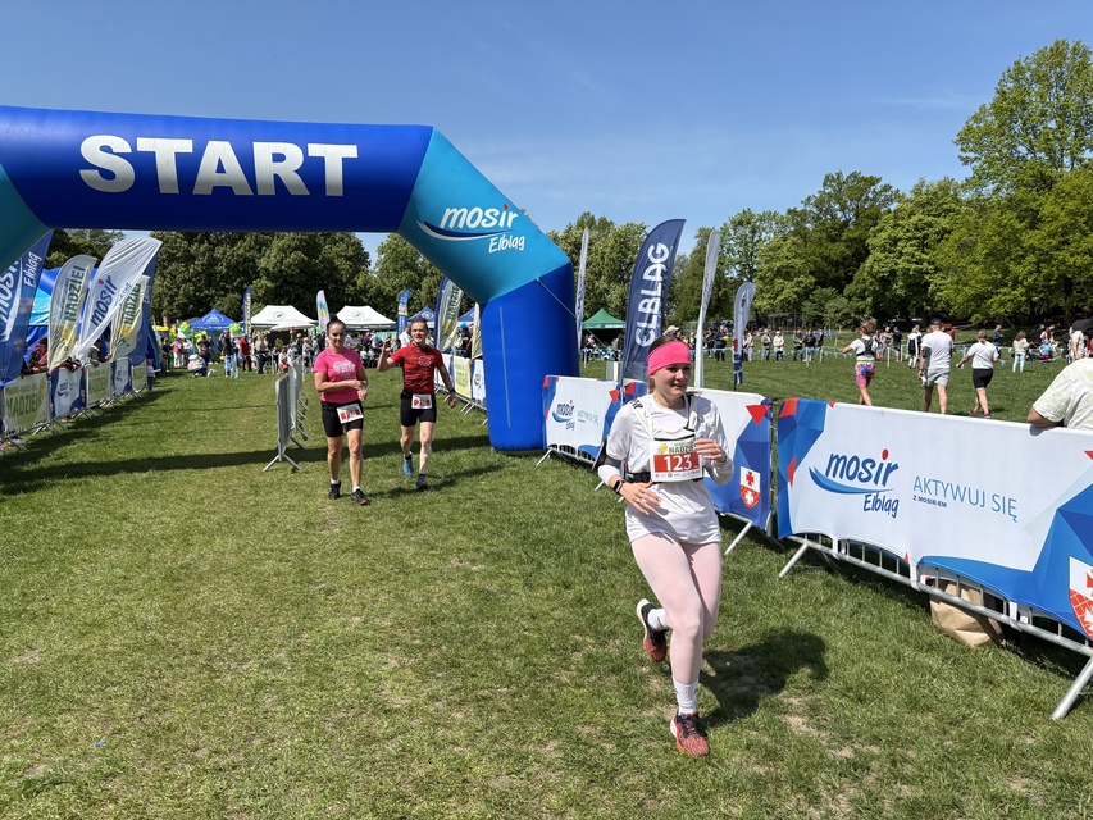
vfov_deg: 53.1
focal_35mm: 26
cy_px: 410
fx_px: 821
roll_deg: +1.5
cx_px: 546
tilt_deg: -5.7
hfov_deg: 67.3
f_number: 1.6
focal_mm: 5.96
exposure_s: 1/4065
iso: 50
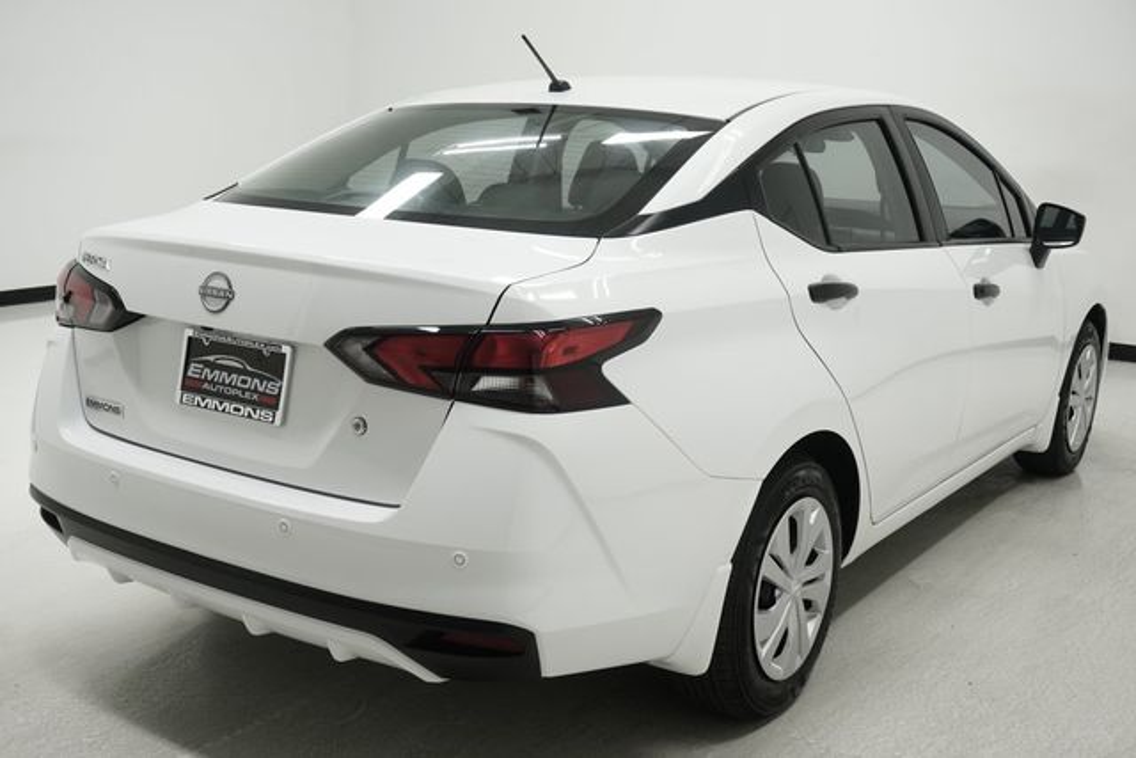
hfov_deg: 48.4
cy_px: 379
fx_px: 1262
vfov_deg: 33.4
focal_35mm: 40
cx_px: 568
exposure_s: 1/200
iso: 500
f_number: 5.6
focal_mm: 27
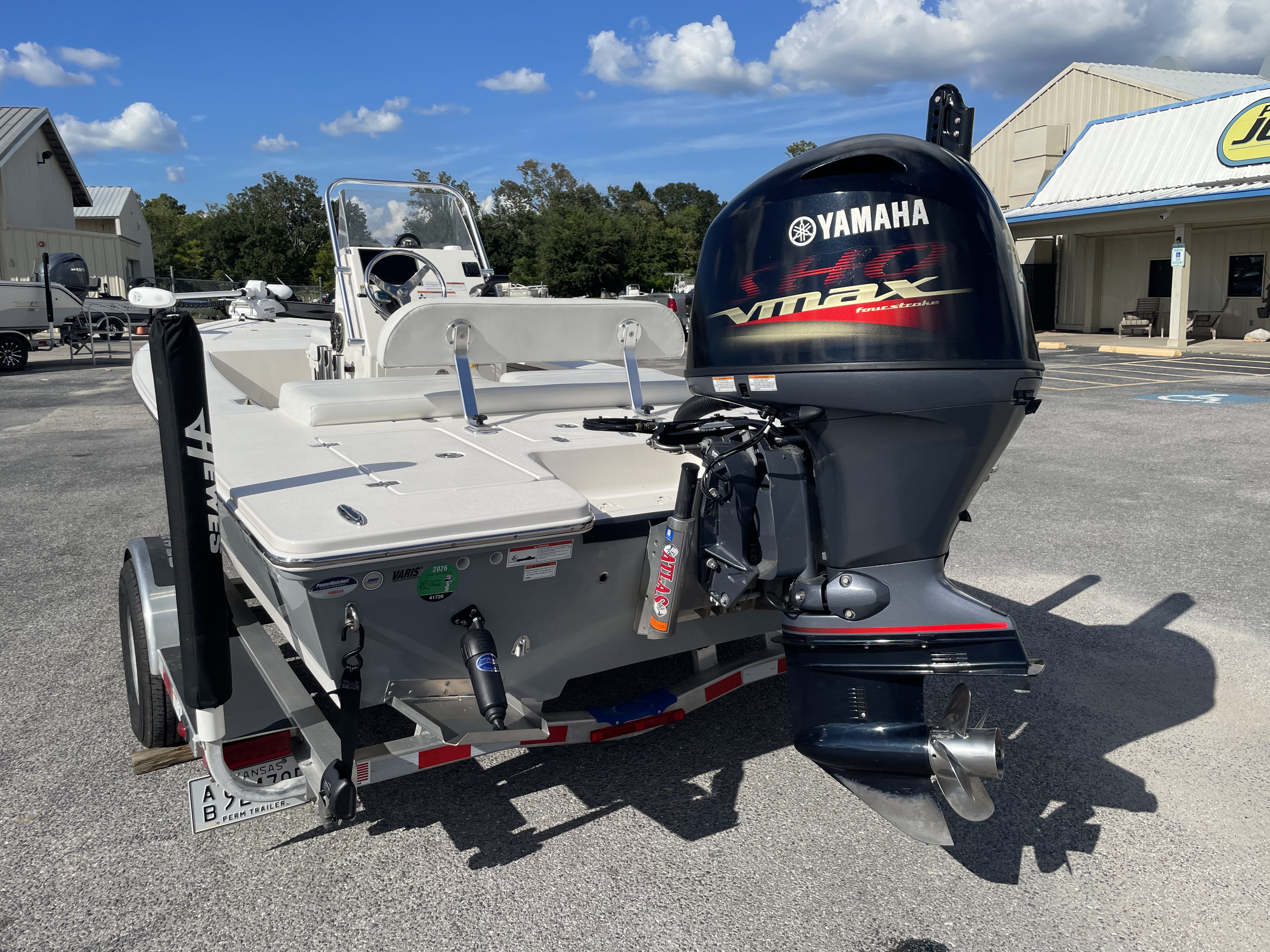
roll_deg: +1.2
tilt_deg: -10.8
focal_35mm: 27
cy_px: 468
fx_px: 991
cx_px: 648
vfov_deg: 51.3
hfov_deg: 65.3
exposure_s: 1/6135
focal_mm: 4.2
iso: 32
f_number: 1.6
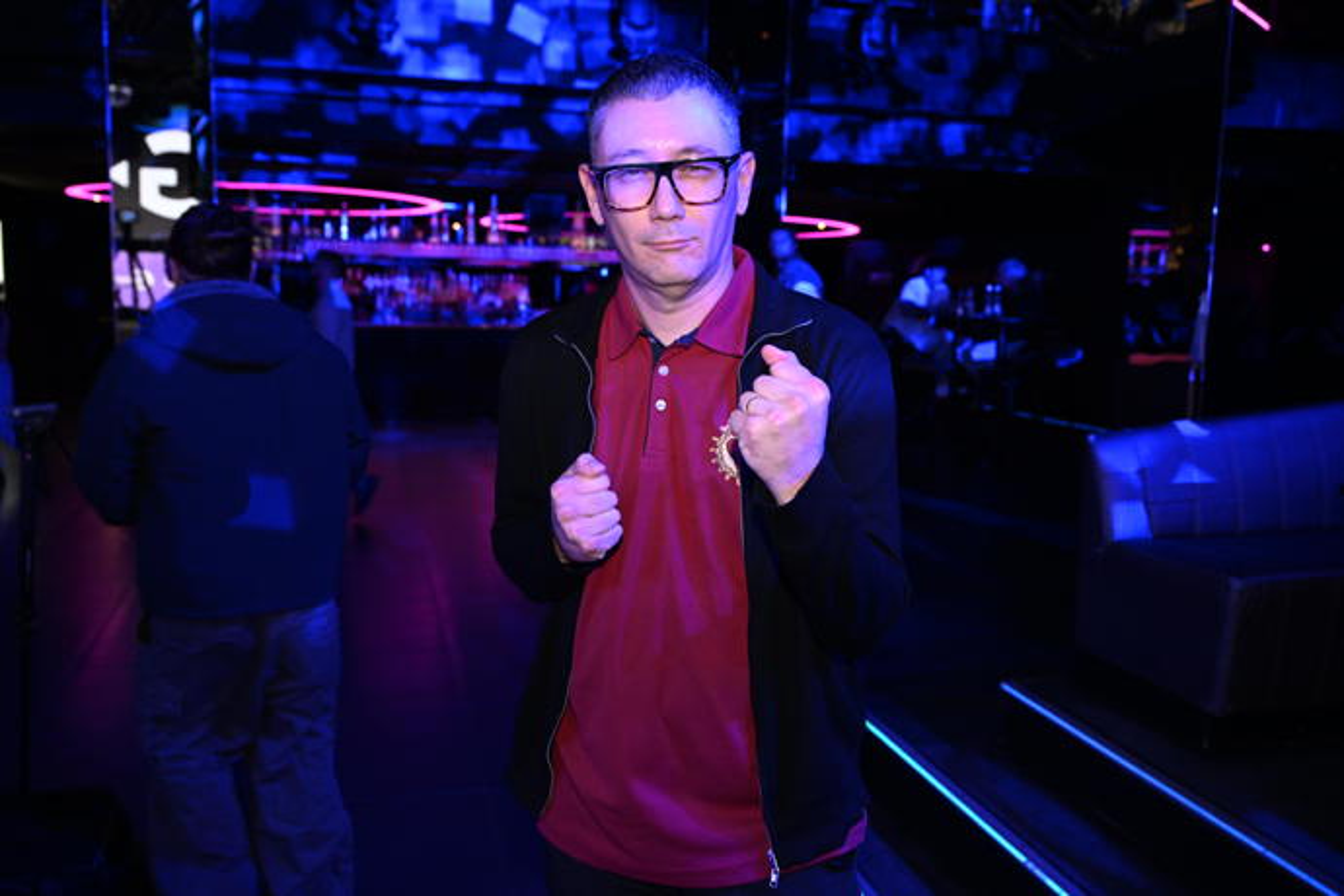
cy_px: 448
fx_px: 1195
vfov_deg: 41.1
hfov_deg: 58.7
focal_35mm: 32
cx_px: 672
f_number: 4.5
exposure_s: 1/50
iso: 2000
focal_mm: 32
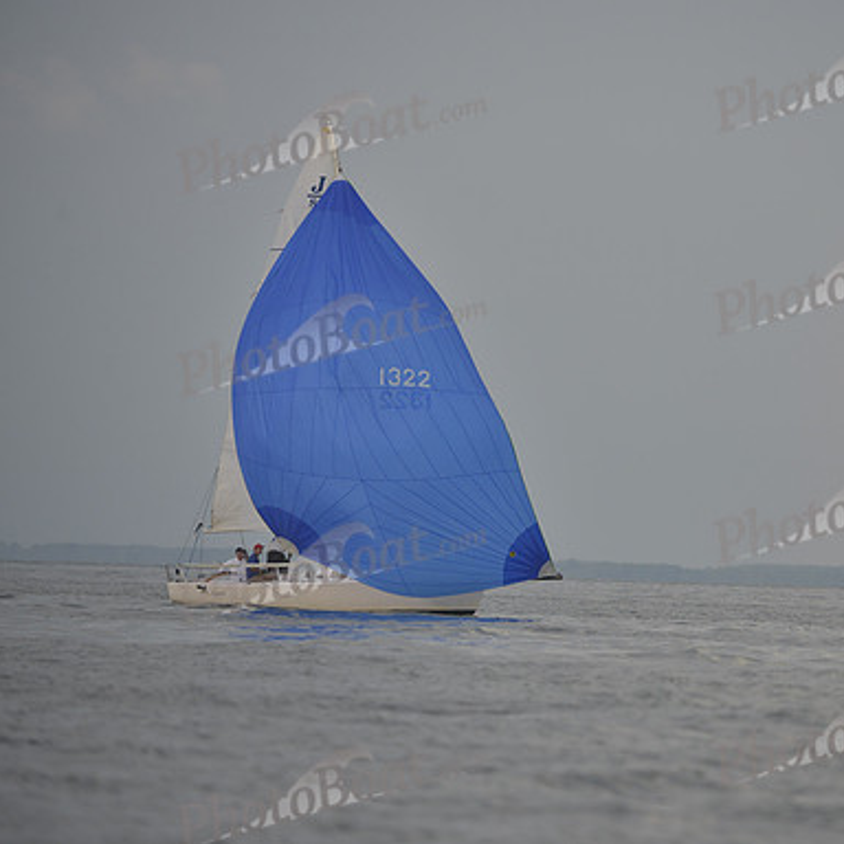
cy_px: 423
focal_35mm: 372
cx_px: 602
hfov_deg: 4.7
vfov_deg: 4.7
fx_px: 10262
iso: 280
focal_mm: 290
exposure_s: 1/1600
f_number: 4
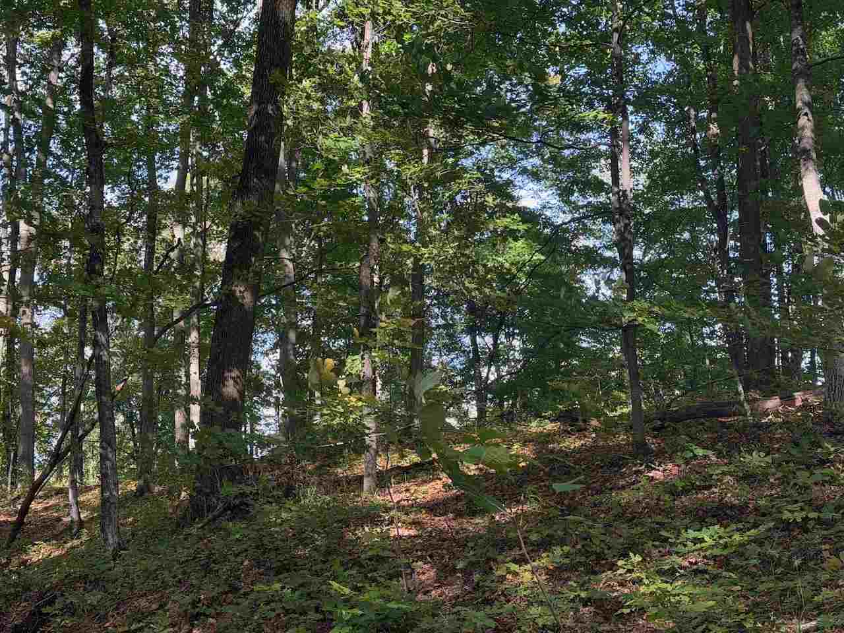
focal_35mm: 48
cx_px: 422
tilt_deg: +10.8
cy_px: 316
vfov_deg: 30.3
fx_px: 1170
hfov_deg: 39.7
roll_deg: +0.4
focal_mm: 6.76
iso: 80
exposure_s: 1/186
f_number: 1.78
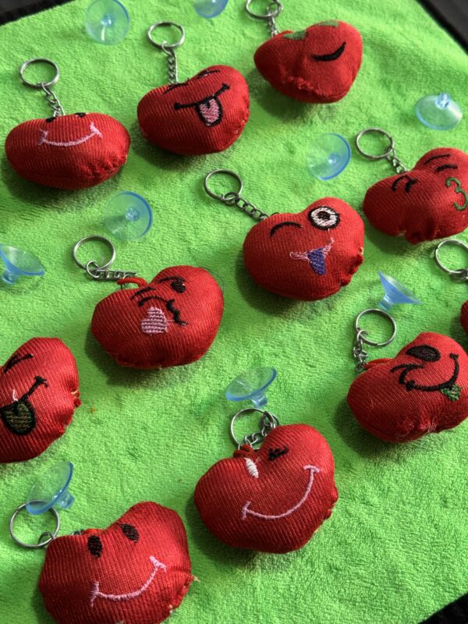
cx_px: 234
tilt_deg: -60.2
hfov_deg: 30.3
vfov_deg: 39.7
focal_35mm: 48
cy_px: 312
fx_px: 865
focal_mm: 6.76
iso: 80
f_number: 1.78
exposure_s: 1/100
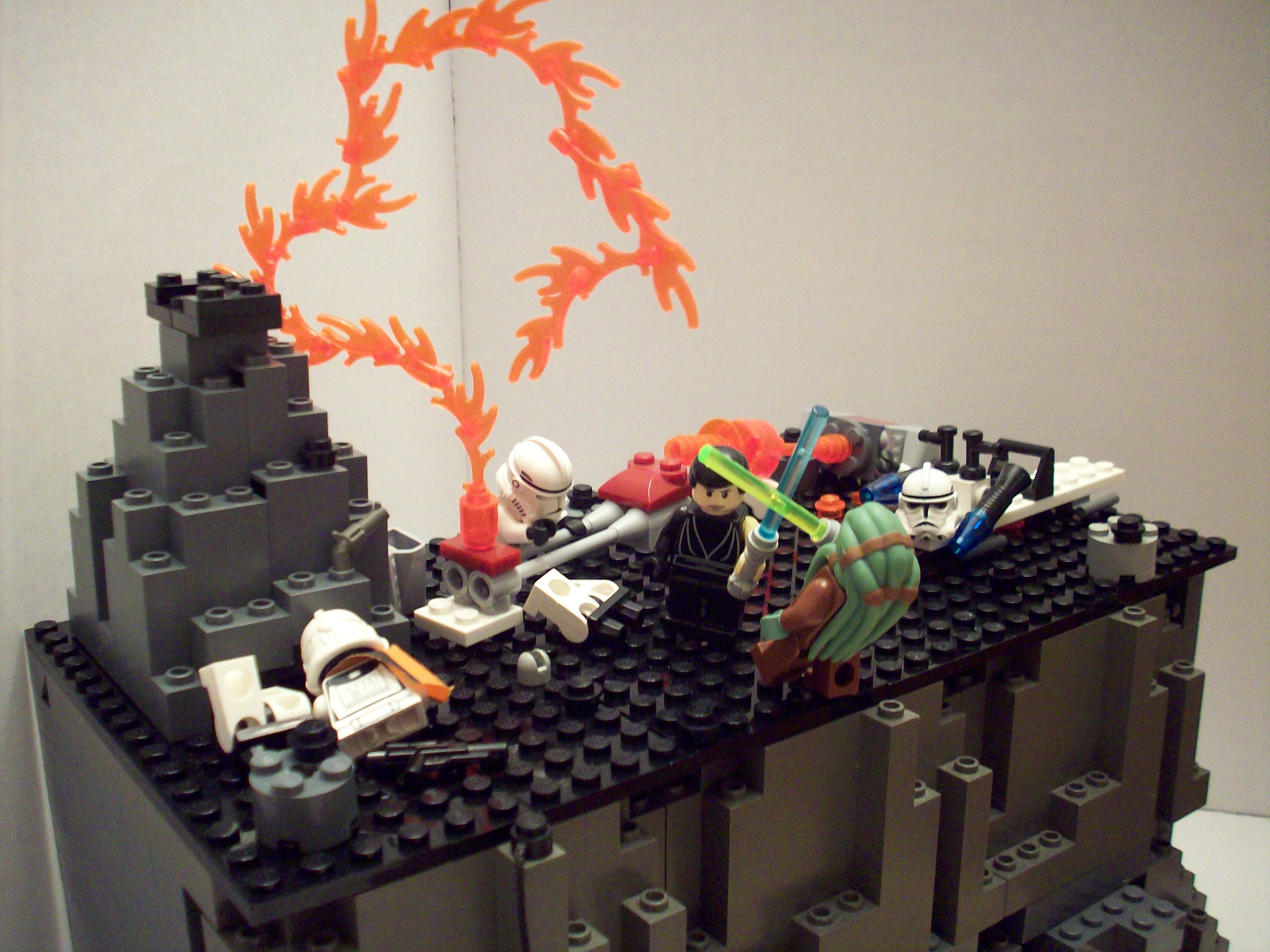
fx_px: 1357
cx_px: 635
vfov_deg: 38.7
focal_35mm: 37
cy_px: 476
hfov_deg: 50.1
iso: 200
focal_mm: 6.2
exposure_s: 1/8
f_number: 2.8
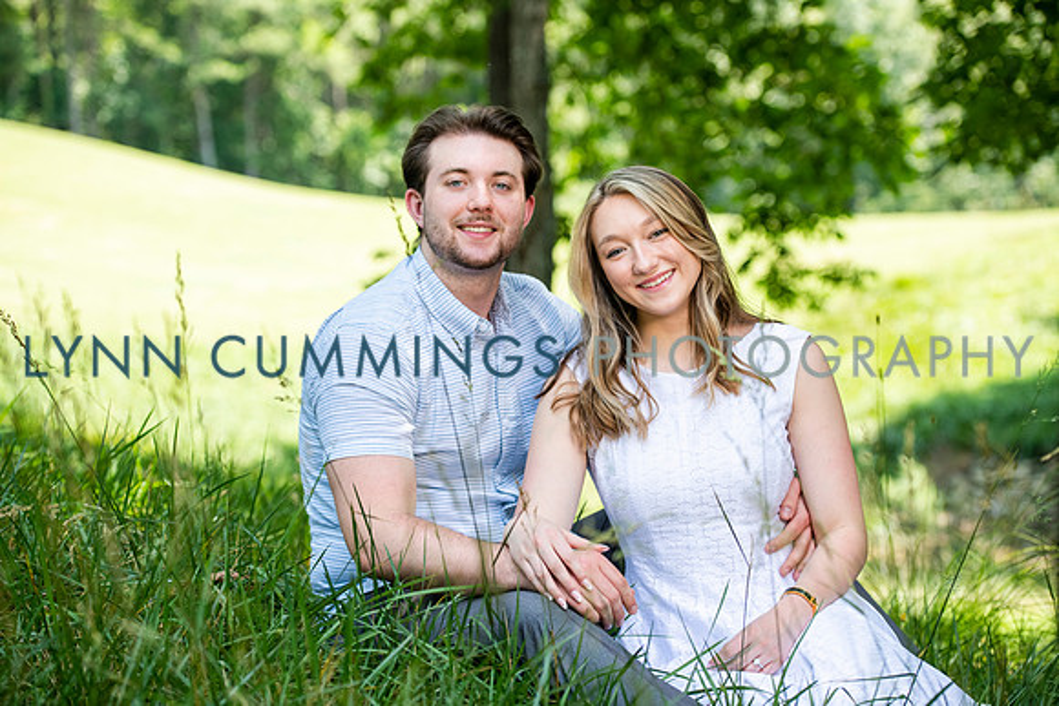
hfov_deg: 24.8
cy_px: 353
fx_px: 2413
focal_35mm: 82
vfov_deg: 16.7
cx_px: 530
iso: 400
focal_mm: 82
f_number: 3.5
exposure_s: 1/640
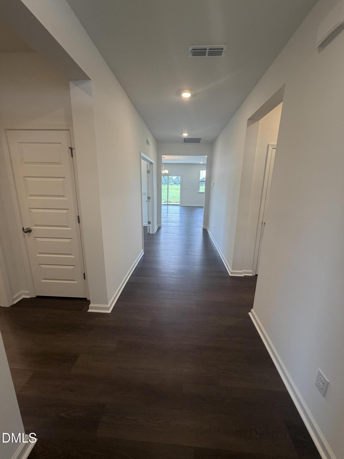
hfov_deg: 85.7
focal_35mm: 14
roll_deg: -1.2
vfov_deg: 102.1
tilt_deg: -12.9
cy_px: 230
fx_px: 186
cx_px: 172
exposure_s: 1/120
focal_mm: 2.22
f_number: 2.2
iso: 250
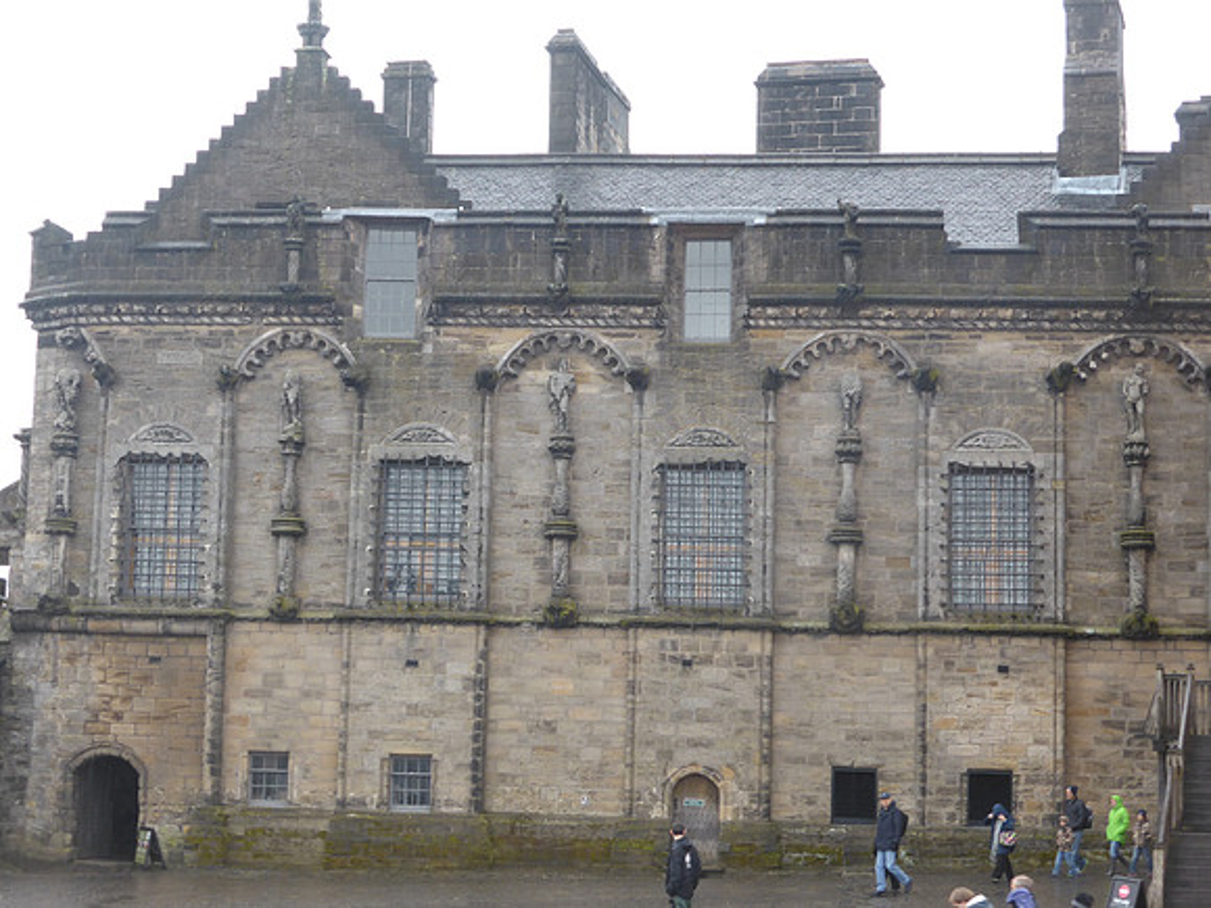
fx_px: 2414
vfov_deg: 21.3
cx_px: 606
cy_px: 454
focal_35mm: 69
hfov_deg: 28.2
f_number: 4.9
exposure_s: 1/60
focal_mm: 11.7
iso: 125
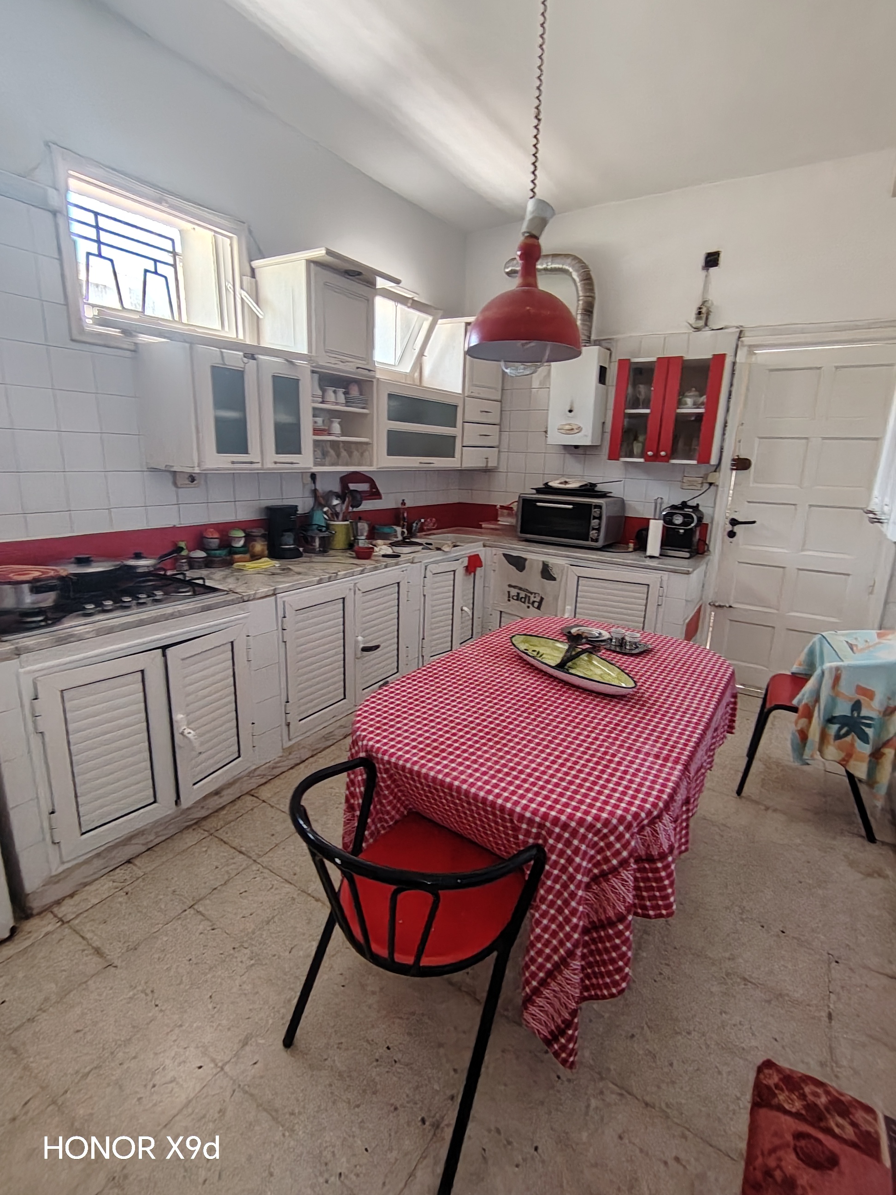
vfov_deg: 91.0
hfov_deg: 74.7
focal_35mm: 17
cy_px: 598
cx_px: 448
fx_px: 587
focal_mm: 1.42
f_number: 2.2
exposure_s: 1/33.3
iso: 232
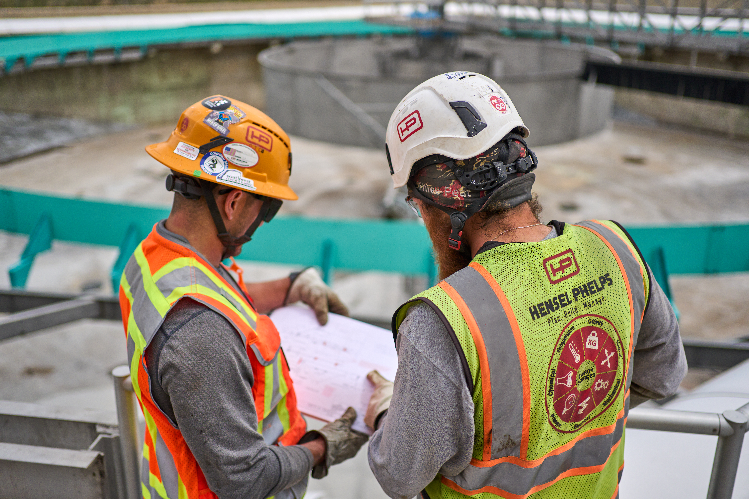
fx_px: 728
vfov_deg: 37.9
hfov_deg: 54.4
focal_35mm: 35
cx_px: 374
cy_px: 250
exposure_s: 1/10000
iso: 200
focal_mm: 35
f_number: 1.8
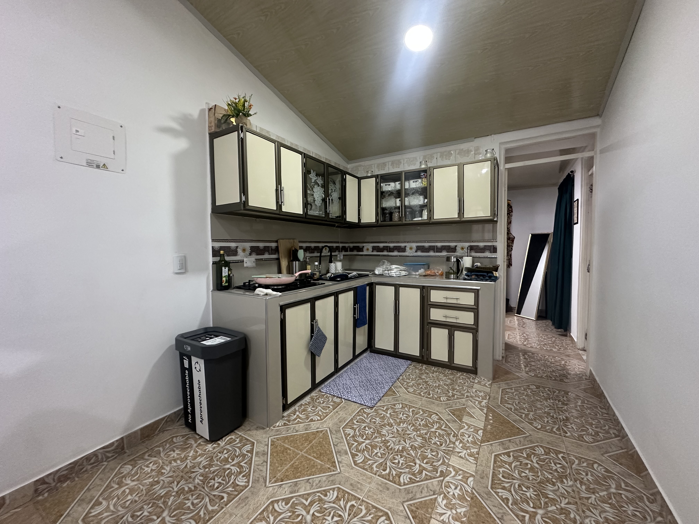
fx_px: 283
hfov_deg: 102.1
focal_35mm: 14
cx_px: 350
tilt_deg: -1.8
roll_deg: +0.2
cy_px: 262
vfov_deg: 85.7
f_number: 2.2
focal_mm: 2.22
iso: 500
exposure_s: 1/60
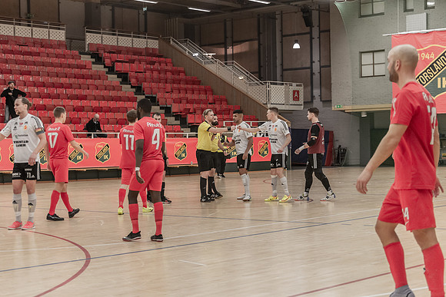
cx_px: 223
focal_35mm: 70
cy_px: 148
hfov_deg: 28.8
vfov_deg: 19.5
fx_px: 867
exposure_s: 1/640
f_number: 4.5
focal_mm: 70
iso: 2800
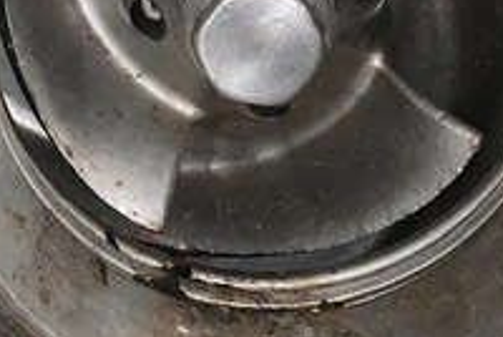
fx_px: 756
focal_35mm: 54
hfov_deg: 36.3
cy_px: 43
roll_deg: -4.6
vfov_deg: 24.5
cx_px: 153
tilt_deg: -15.5
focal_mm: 4.25
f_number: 1.8
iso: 64
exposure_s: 1/4
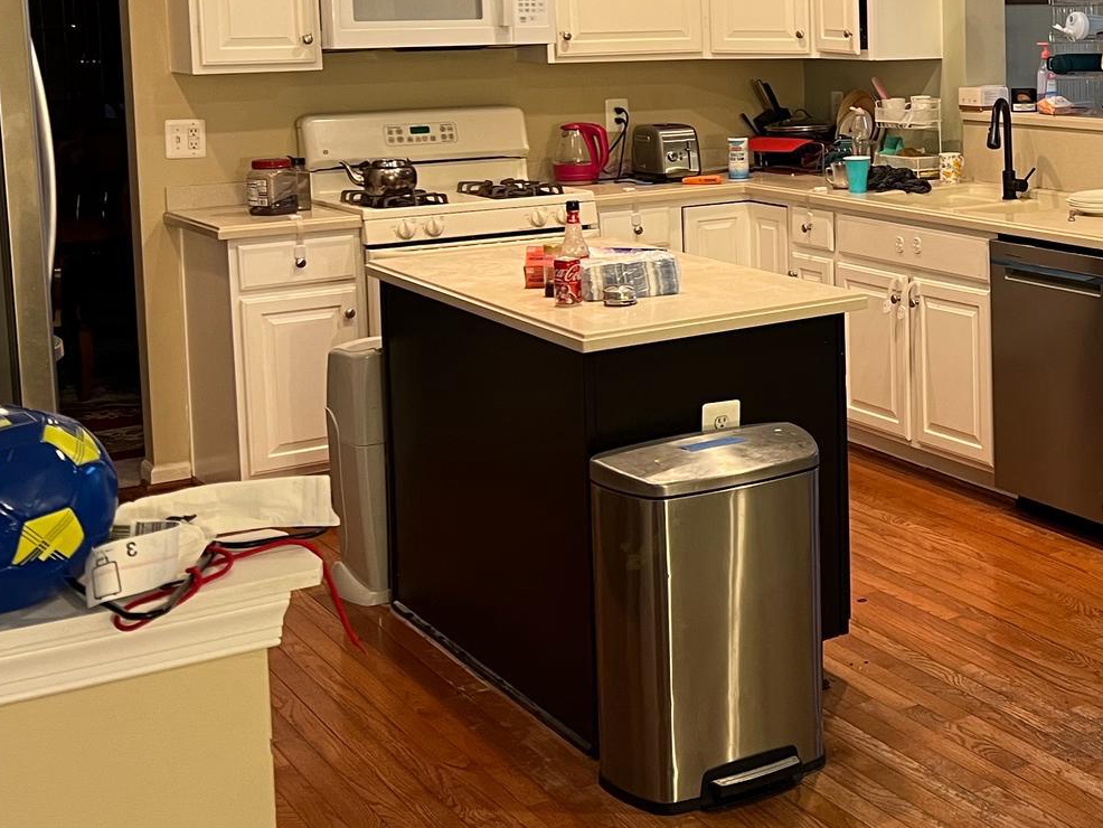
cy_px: 158
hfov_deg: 32.8
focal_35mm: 54
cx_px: 1084
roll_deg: +0.1
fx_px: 1721
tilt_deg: -5.6
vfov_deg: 26.5
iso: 200
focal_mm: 5.7
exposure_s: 1/60
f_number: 1.5
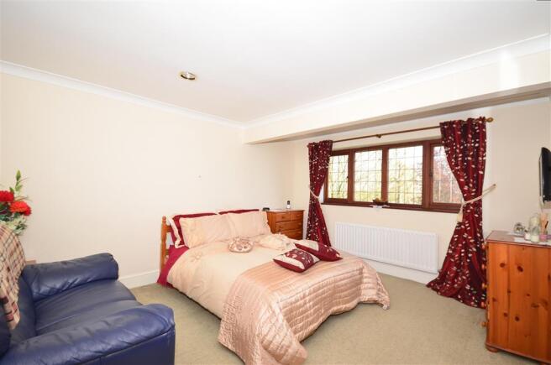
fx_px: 229
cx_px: 276
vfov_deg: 77.1
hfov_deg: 100.5
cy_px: 182
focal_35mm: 15
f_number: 5
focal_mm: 10
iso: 200
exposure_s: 1/100
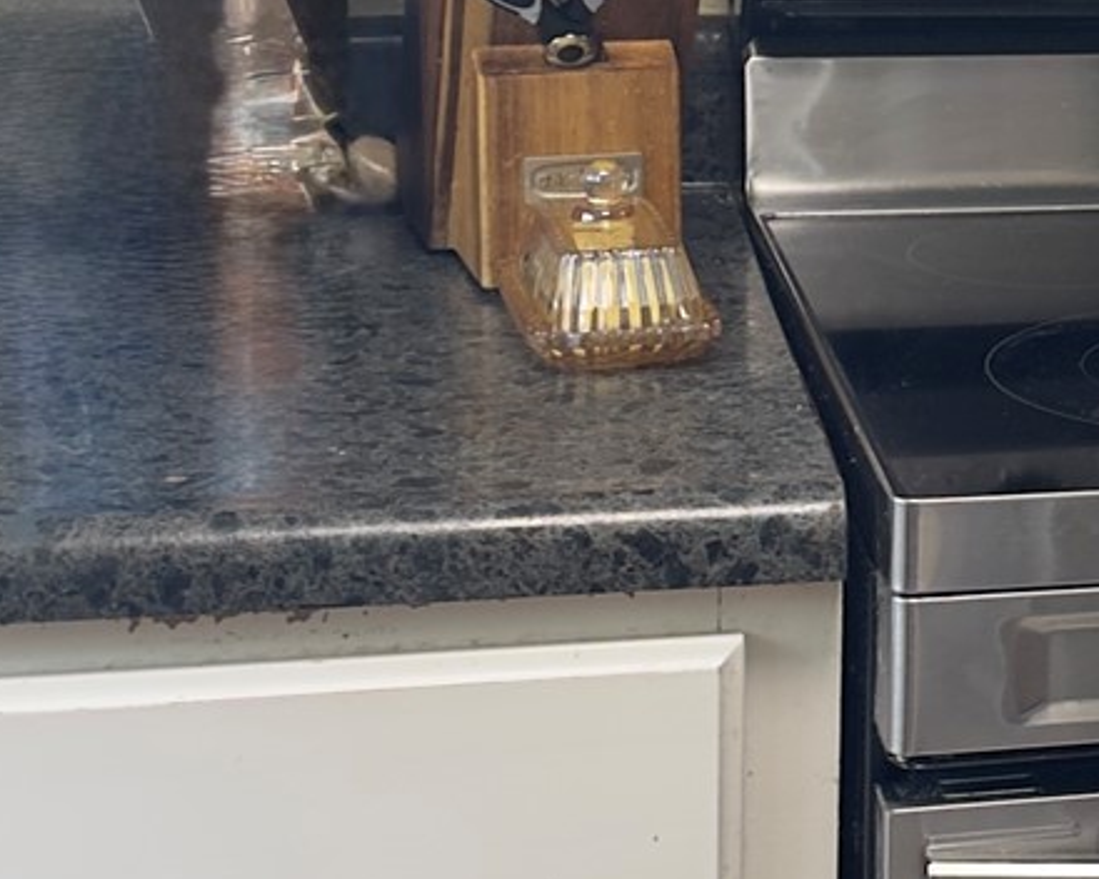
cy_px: 155
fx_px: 3545
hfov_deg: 16.6
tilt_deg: -10.7
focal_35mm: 109
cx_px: 1461
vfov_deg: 14.0
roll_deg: -2.6
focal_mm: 6.76
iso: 160
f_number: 1.78
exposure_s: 1/60
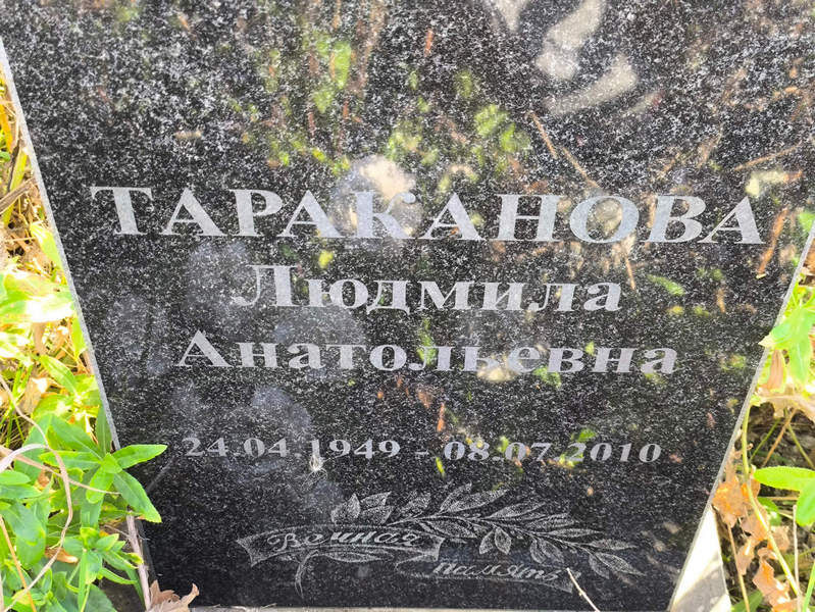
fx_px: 1178
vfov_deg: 29.1
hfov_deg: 38.2
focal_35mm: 50
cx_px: 408
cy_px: 306
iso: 100
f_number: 1.7
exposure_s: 1/100
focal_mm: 4.71
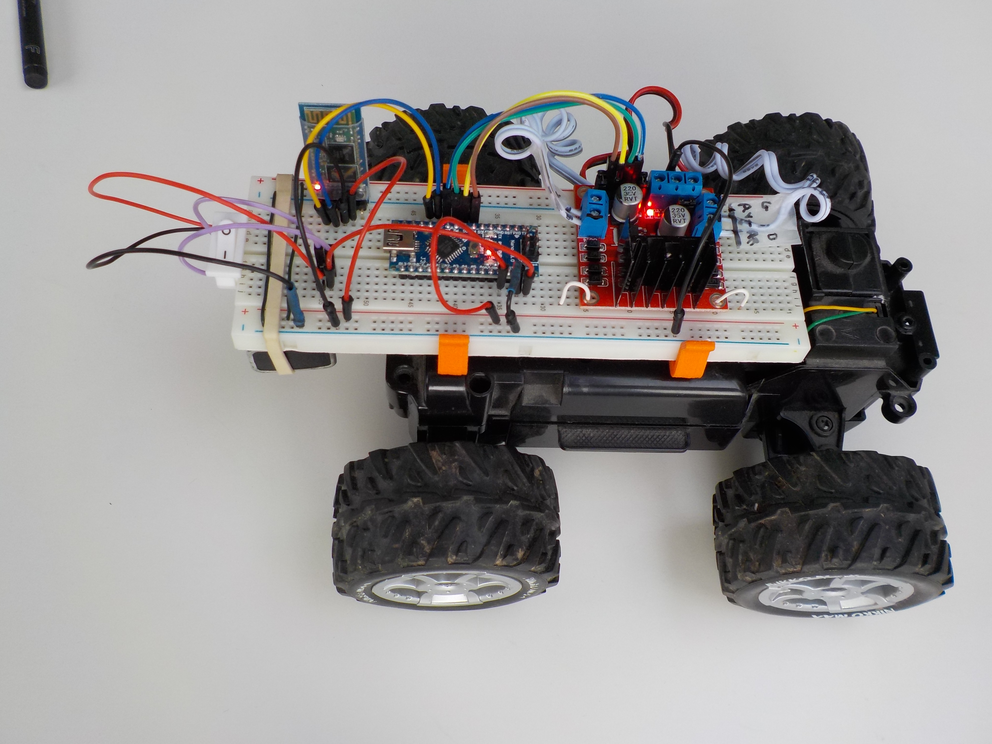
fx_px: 860
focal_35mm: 30
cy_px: 372
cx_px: 496
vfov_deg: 46.8
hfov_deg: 60.0
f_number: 3.3
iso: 125
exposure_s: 1/40
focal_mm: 4.1
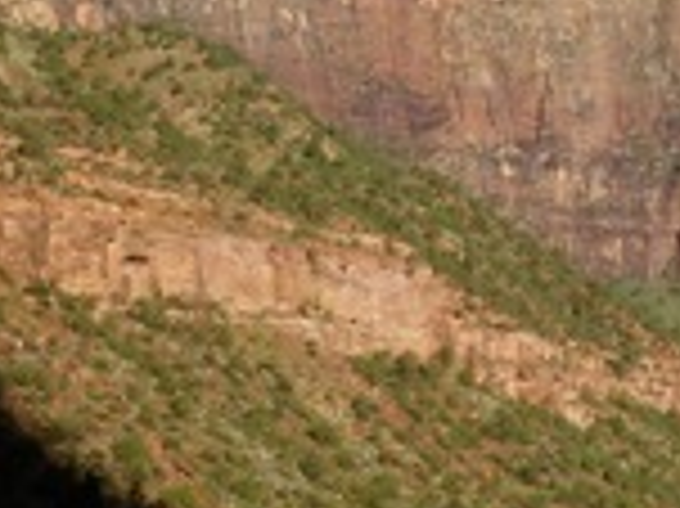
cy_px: -52
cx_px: 959
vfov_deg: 9.1
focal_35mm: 162
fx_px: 3180
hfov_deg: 11.8
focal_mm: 8.89
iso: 50
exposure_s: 1/200
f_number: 5.6
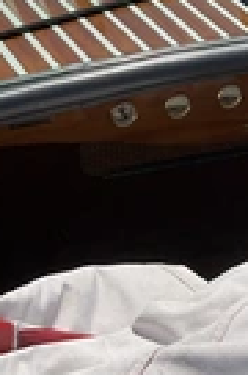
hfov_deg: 14.8
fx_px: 924
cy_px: 212
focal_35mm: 89
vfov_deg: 22.9
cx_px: 289
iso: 25
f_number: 1.8
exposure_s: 1/2801
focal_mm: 3
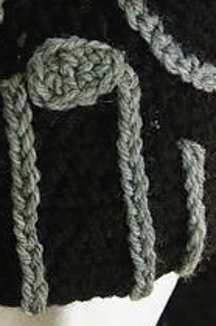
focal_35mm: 128
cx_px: 12
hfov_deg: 10.6
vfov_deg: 16.0
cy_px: 174
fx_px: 1158
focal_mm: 28
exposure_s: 1/50
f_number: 4.5
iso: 1250
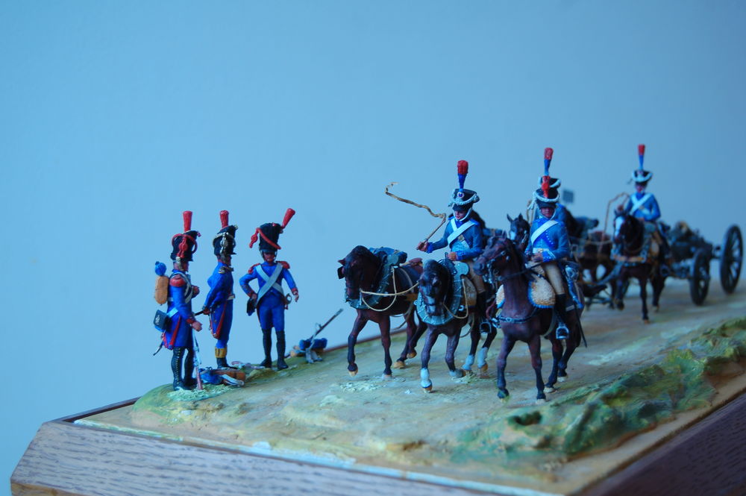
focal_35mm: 60
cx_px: 373
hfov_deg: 33.4
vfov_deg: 22.6
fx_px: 1242
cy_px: 248
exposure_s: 1/10
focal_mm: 40
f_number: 5
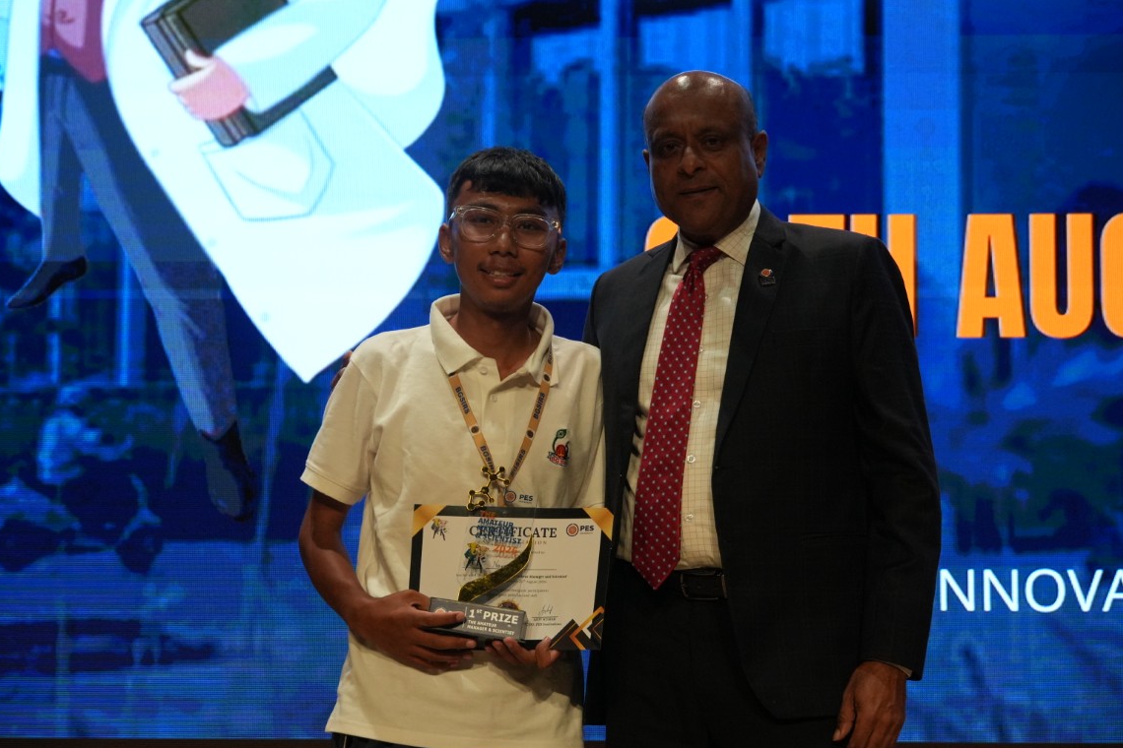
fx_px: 3119
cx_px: 557
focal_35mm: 100
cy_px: 377
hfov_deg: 20.4
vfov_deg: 13.7
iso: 2500
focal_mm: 66
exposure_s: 1/320
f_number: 5.6
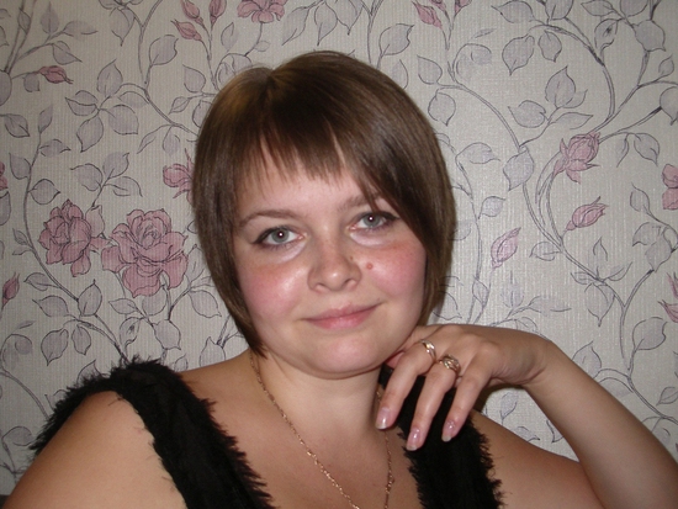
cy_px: 254
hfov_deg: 38.2
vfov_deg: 29.1
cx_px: 339
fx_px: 980
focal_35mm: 50
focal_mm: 8.2
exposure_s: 1/60
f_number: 3.1
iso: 160
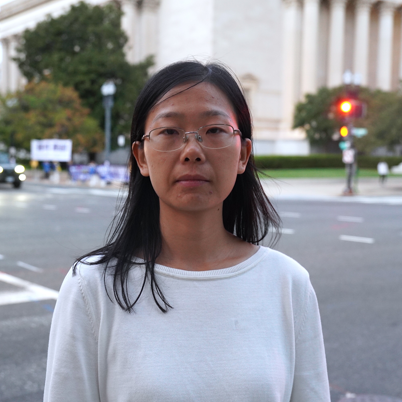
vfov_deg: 31.6
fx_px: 709
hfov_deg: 31.6
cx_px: 166
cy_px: 202
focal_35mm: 54
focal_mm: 28
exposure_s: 1/30
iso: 1250
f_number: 3.5
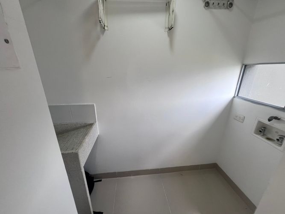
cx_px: 142
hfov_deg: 106.2
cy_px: 107
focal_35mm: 13
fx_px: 107
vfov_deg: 89.9
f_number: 1.8
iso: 32
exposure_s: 1/120
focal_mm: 1.57
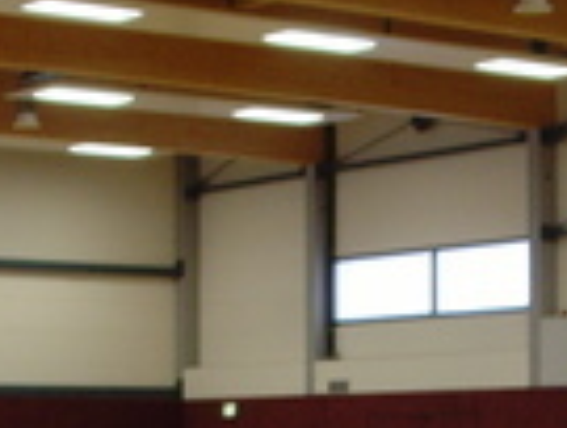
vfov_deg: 10.2
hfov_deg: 13.7
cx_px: 265
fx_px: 2365
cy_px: 527
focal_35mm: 144
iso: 200
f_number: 3.5
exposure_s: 1/30
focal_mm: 6.6
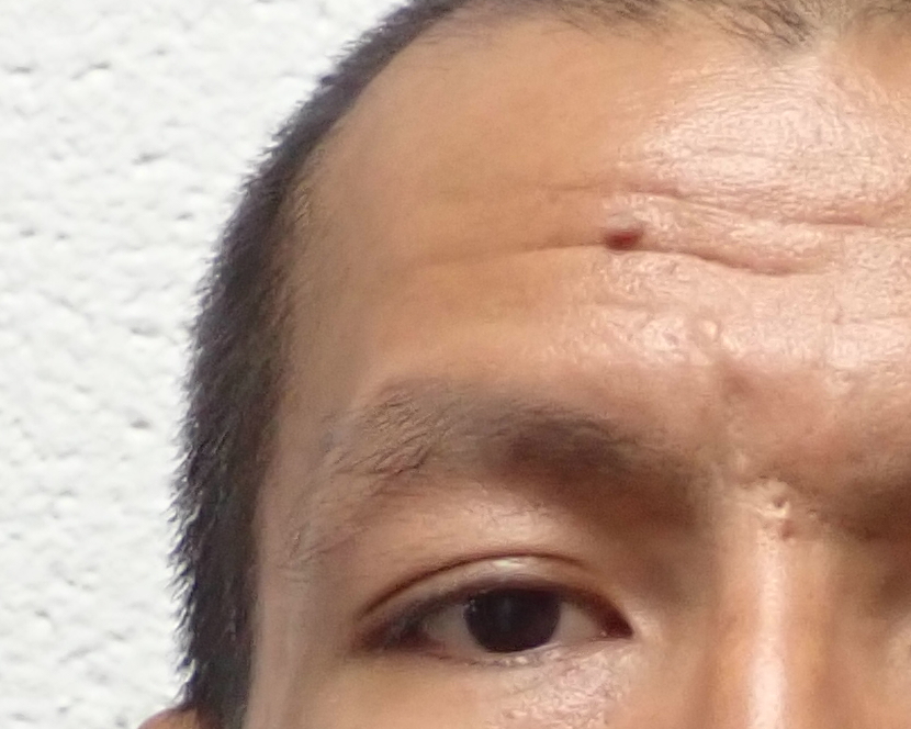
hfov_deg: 6.1
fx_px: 8493
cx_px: 806
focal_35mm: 315
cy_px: 1153
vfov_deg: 4.9
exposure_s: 1/25
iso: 400
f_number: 3.8
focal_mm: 11.88
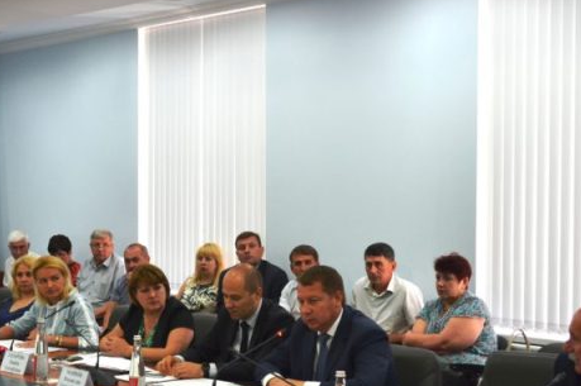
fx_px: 1080
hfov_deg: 30.0
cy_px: 223
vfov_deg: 20.3
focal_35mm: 67
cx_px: 210
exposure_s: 1/30
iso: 400
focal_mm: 32
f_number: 4.8
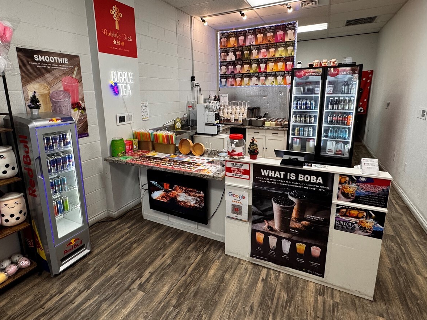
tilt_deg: -12.3
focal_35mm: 19
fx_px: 234
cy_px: 139
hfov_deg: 84.5
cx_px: 199
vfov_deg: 68.4
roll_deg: +1.4
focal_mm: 2.22
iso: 200
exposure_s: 1/120
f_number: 2.2
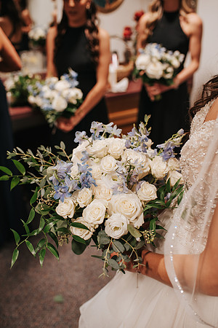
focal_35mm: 35
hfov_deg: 37.9
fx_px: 318
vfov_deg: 54.4
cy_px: 164
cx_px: 109
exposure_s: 1/125
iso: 640
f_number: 2.8
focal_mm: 35
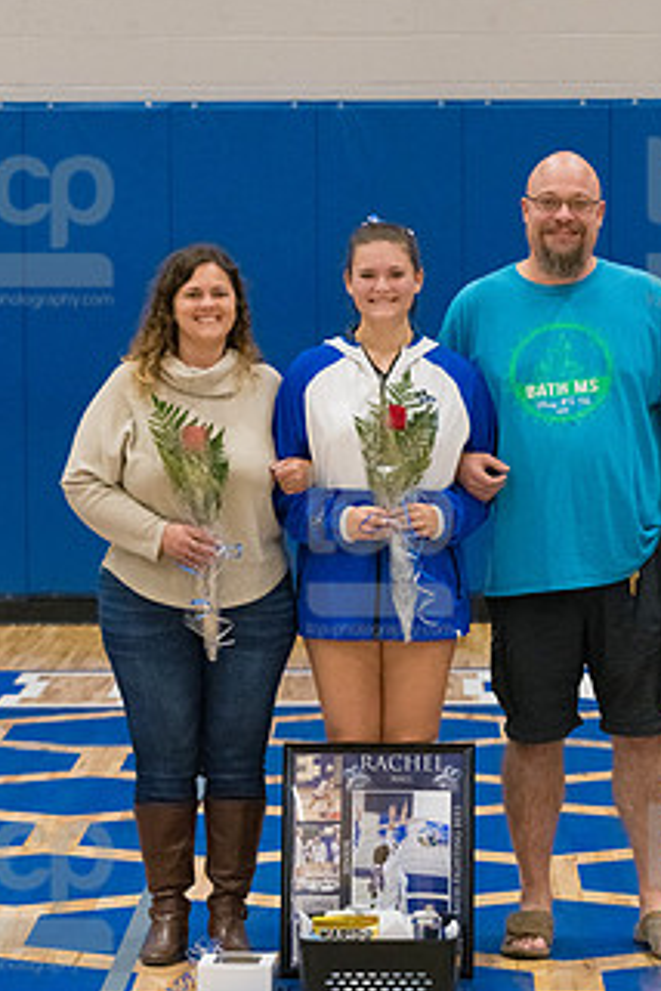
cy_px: 553
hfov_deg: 9.6
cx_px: 380
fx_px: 3938
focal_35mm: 143
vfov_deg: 14.3
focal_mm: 102
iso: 5000
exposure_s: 1/500
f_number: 5.6
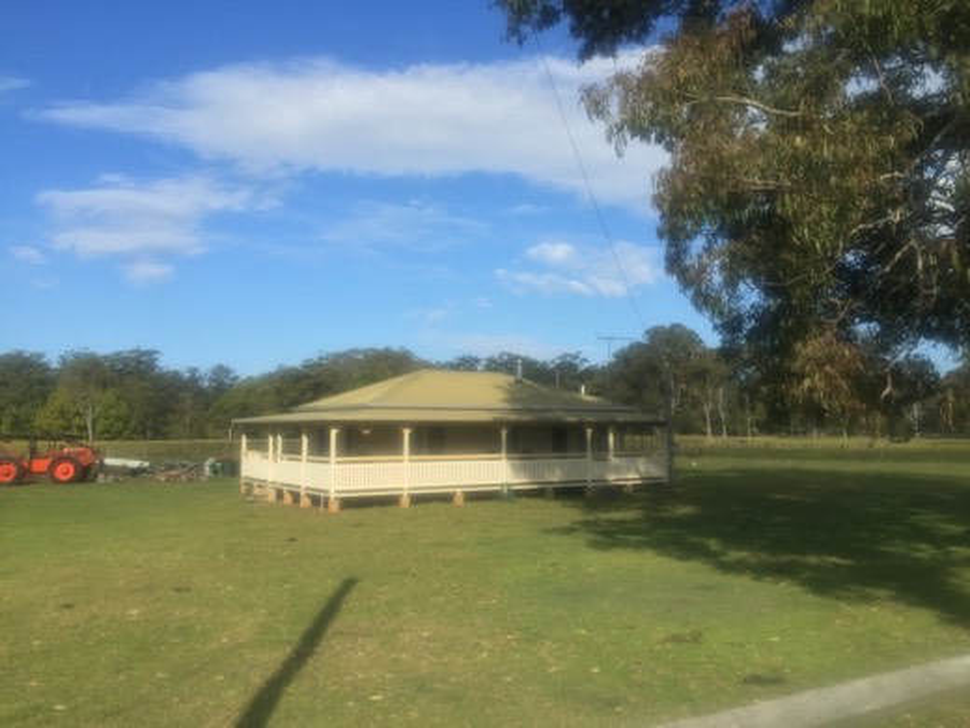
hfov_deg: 61.7
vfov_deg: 48.2
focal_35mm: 29
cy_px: 364
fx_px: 813
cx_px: 485
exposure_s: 1/1799
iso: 32
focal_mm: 4.15
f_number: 2.2
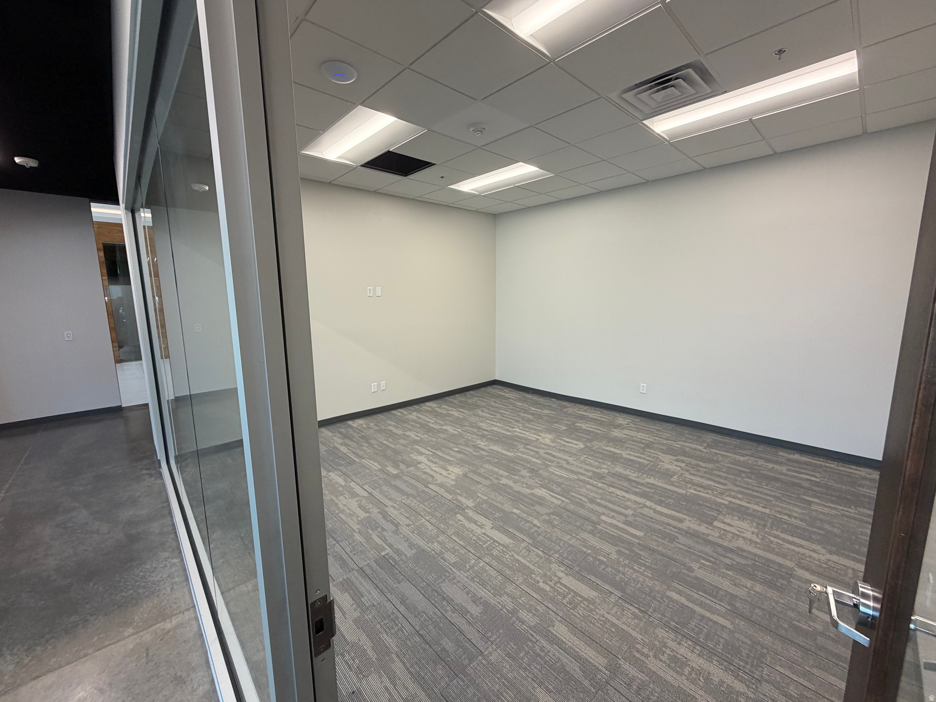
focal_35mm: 14
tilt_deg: -8.6
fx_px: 379
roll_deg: +0.4
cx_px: 468
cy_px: 351
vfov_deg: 85.7
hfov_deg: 102.1
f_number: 2.2
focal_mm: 2.22
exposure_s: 1/120
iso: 160
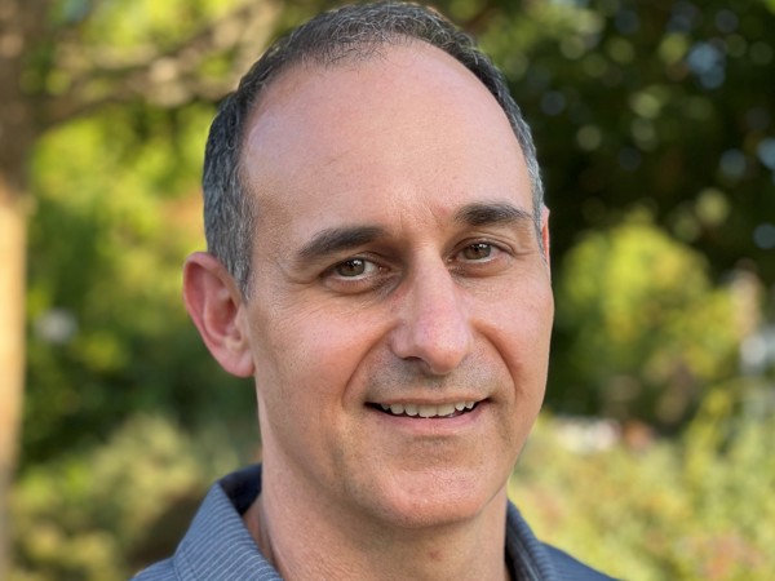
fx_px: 1164
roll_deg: +0.9
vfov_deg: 28.0
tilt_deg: +1.7
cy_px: 290
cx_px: 388
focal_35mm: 52
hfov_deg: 36.8
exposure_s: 1/147
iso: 25
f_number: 2
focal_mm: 6
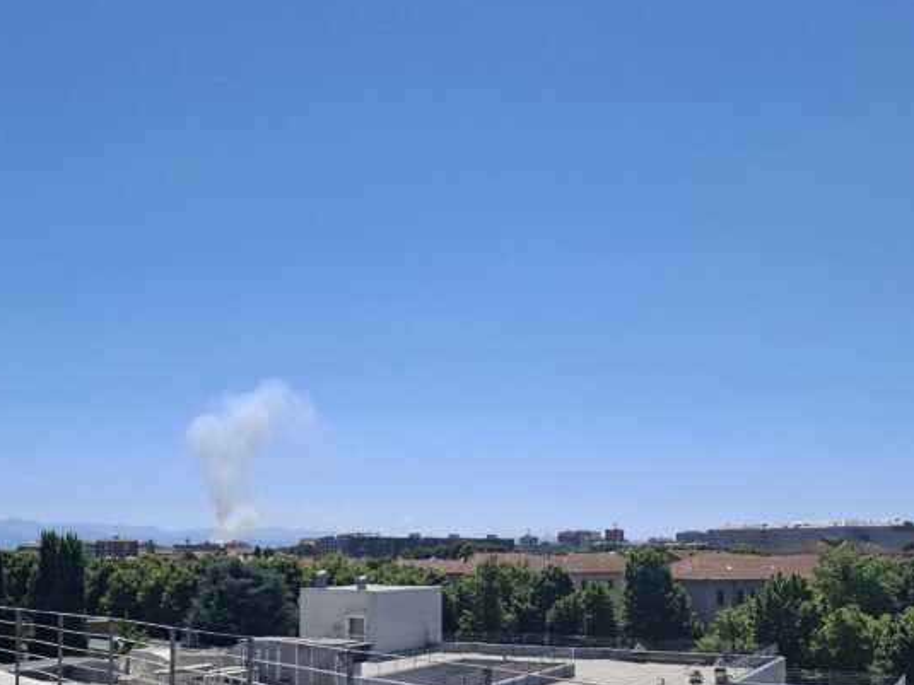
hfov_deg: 42.6
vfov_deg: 32.3
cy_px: 512
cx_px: 337
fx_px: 1162
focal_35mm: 44
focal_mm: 5.54
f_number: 1.8
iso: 50
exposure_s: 1/2188
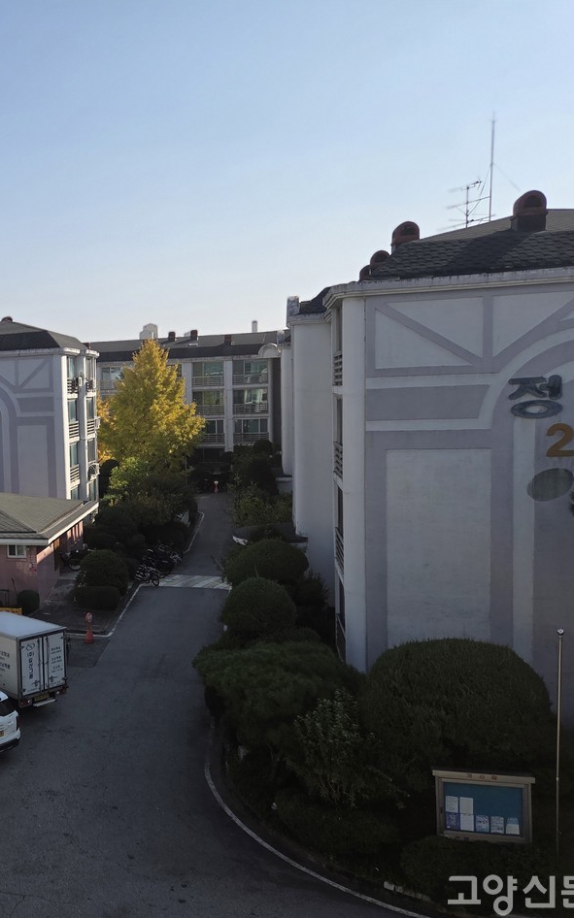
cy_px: 465
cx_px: -14
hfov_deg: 34.5
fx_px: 826
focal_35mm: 33
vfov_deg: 58.1
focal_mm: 5.4
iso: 80
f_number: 1.8
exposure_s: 1/5261
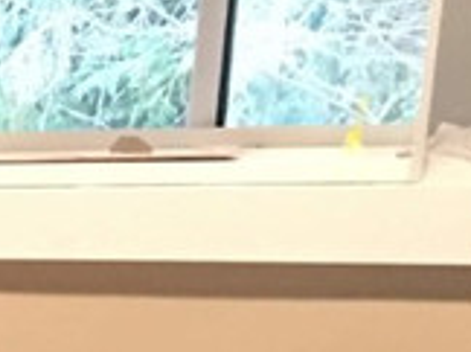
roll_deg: +0.8
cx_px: -775
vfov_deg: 7.0
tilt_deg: -17.6
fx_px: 2595
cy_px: 1033
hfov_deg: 9.0
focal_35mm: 191
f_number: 2.2
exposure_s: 1/4
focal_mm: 4.15
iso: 64
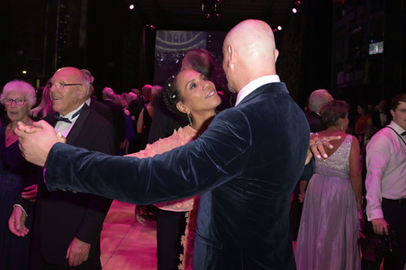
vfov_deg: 53.1
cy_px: 135
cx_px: 203
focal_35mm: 24
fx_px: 270
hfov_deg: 73.8
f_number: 5
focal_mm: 24
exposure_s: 1/160
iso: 2500
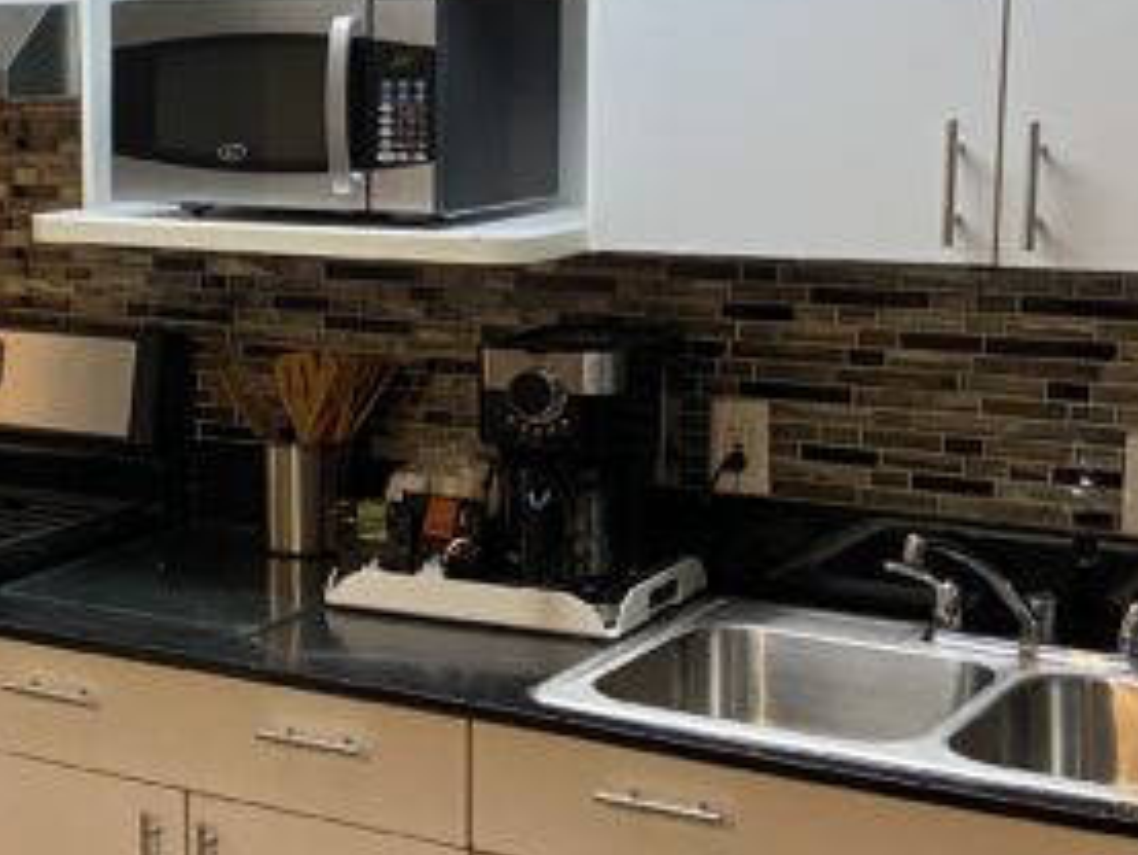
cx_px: 86
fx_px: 2368
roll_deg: +2.6
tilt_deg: -11.7
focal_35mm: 72
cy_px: 366
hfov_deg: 26.0
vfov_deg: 20.4
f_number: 1.8
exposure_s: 1/60
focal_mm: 4.25
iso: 200
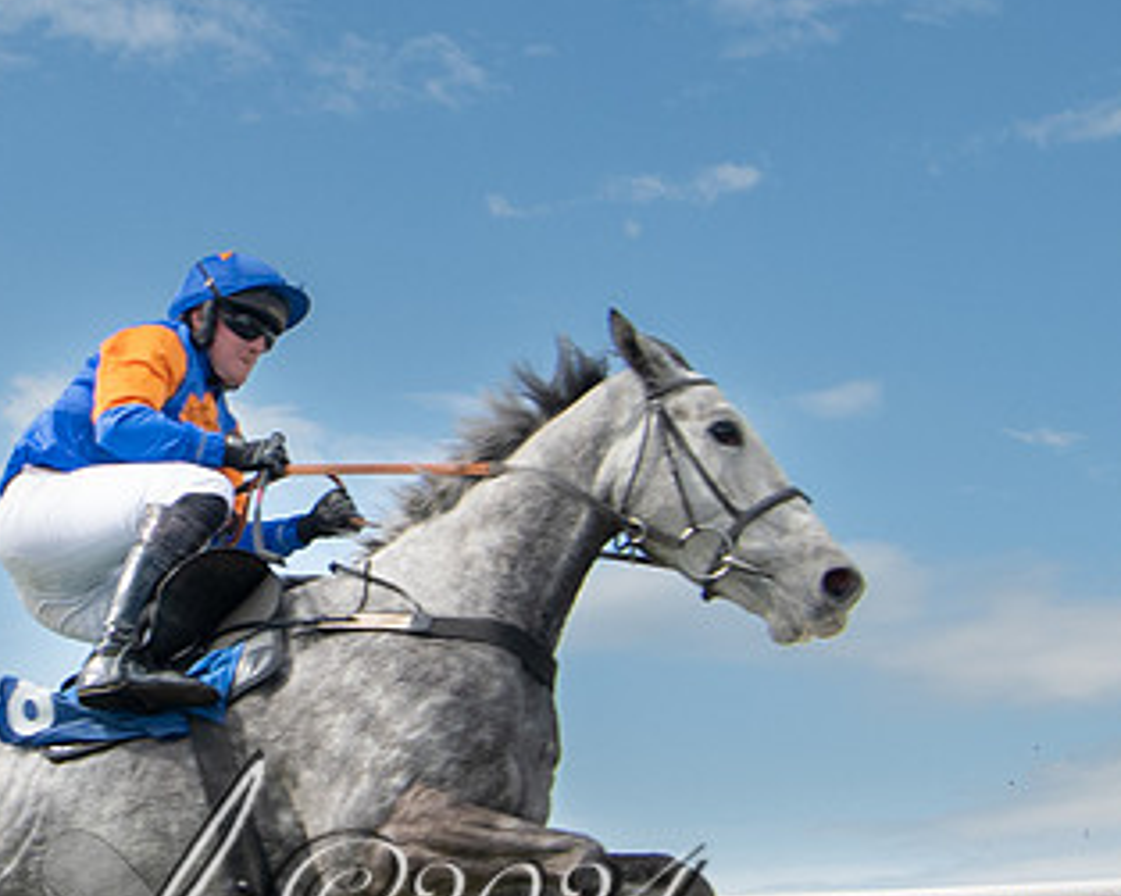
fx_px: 2919
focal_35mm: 88
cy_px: 447
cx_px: 158
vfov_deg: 17.5
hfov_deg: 21.4
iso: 800
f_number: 8
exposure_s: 1/1100
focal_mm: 20
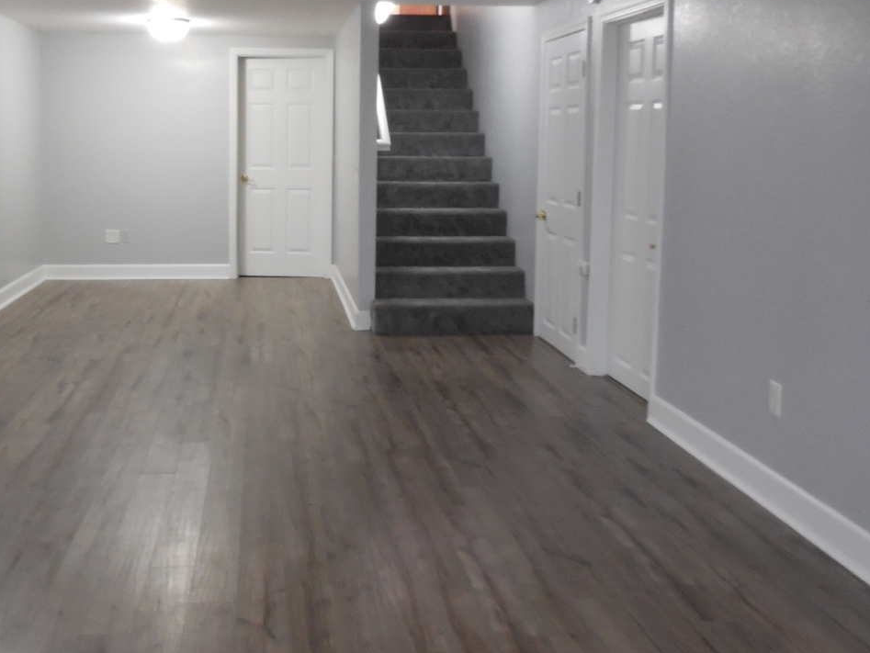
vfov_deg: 37.5
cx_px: 314
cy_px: 240
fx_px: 955
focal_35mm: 38
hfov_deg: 48.4
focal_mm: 4.5
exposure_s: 1/10
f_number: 3.1
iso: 400
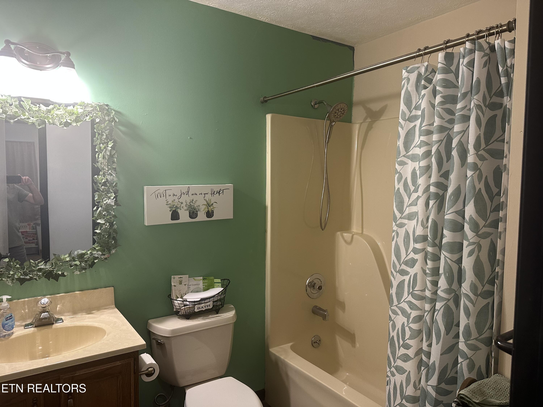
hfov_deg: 71.6
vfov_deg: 56.8
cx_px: 272
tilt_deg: -3.1
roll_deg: -1.0
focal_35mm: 24
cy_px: 204
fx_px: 376
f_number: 1.78
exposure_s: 1/60
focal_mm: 6.86
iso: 200
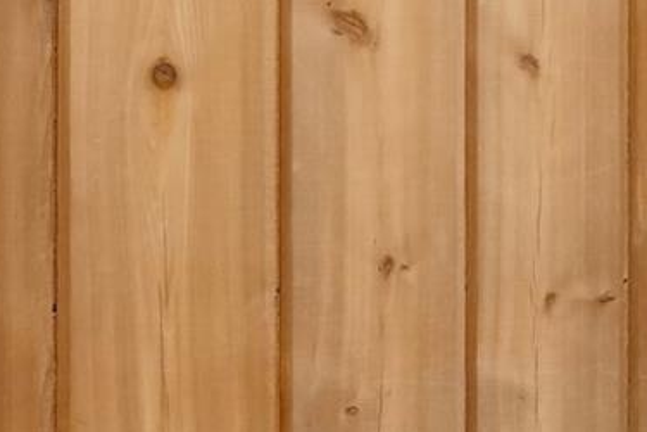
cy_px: 200
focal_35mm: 64
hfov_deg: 24.5
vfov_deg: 21.2
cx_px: 970
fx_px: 1150
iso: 800
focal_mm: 10
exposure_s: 1/4
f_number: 8
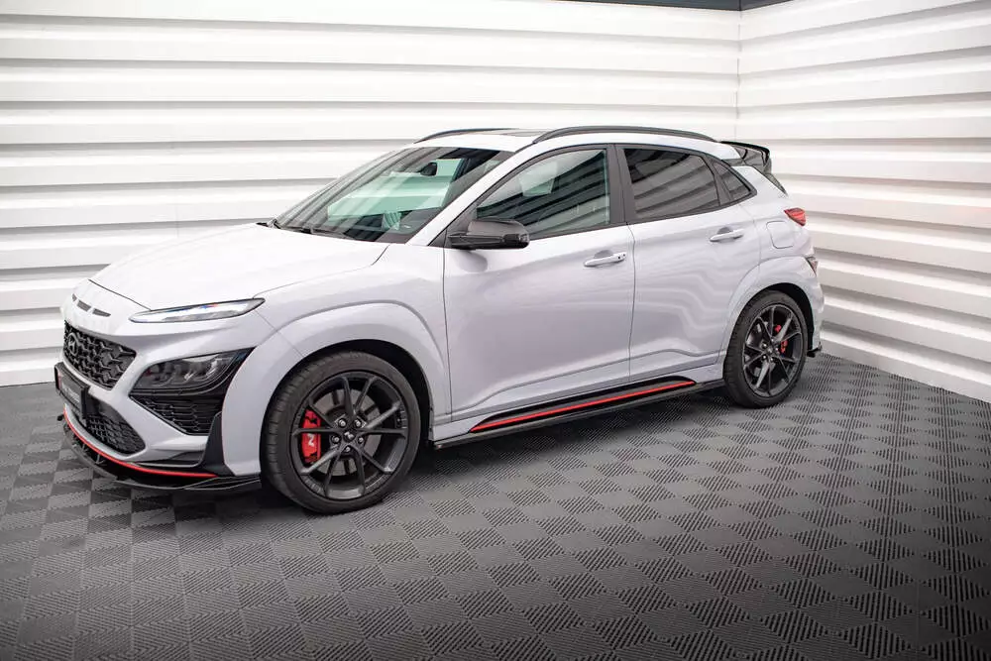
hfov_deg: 54.4
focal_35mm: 35
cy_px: 330
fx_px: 964
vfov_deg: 37.9
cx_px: 496
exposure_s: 1/100
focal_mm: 35
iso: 1000
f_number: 2.8
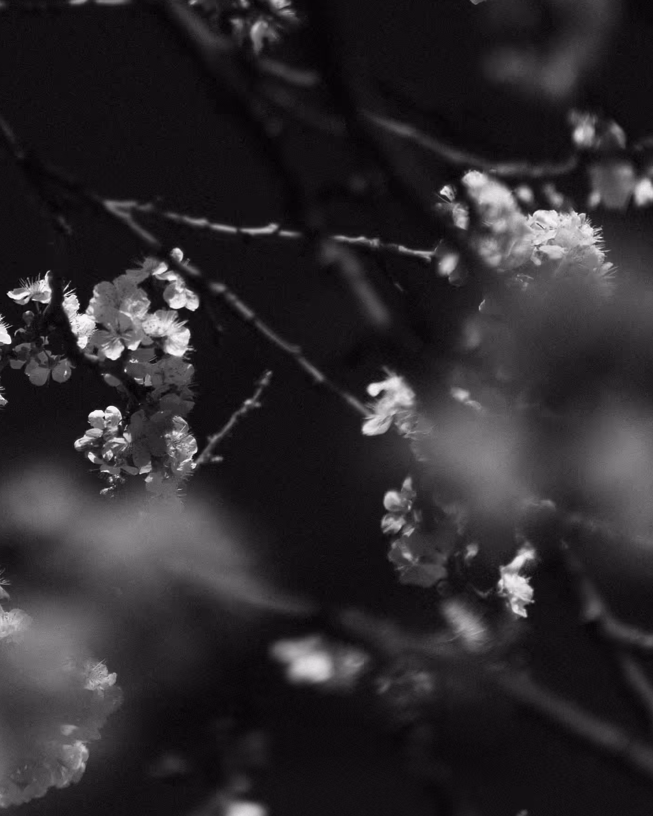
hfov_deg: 6.5
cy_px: 144
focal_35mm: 239
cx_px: 153
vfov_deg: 8.1
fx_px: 5773
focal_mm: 75
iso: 50
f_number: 2.8
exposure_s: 1/800
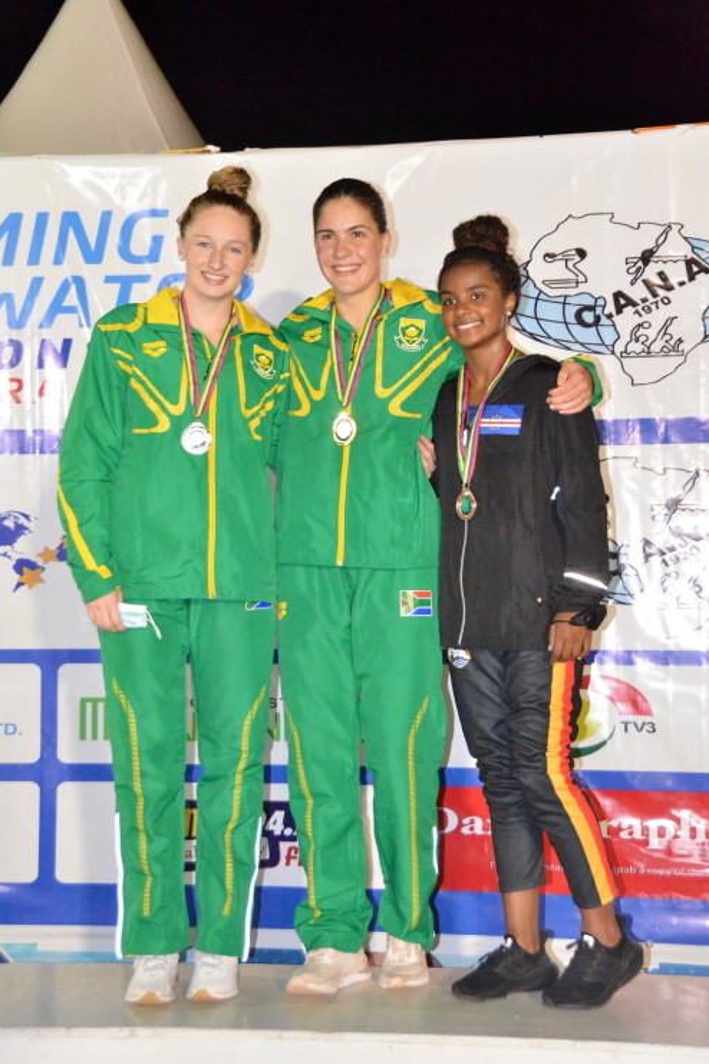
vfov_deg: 32.9
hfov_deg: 22.3
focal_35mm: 61
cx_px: 353
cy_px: 531
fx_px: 1802
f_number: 4.5
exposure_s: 1/200
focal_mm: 40
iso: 6400
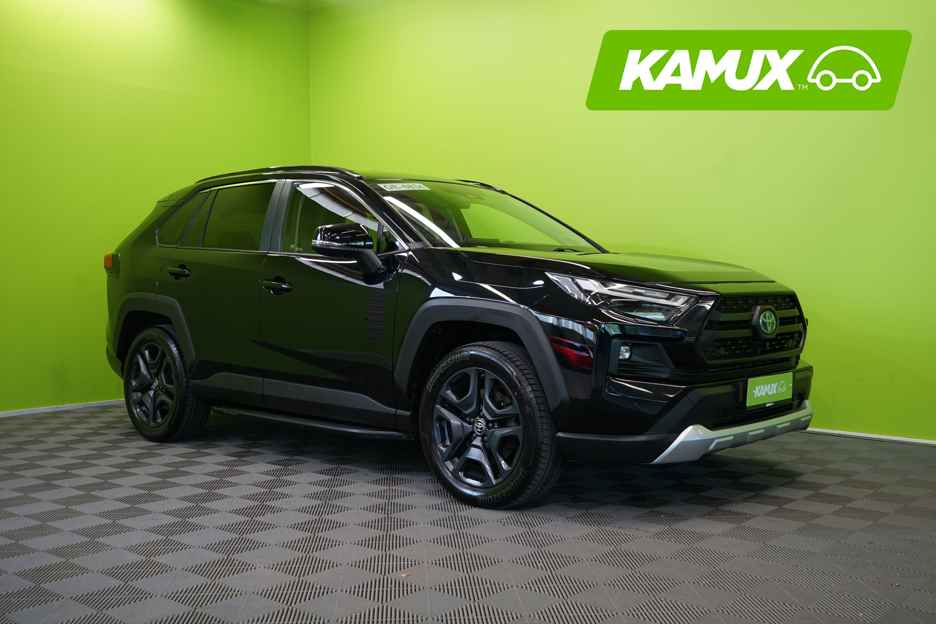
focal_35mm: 36
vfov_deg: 36.9
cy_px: 312
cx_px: 468
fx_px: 936
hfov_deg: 53.1
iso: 500
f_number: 6.3
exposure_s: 1/30
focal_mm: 36
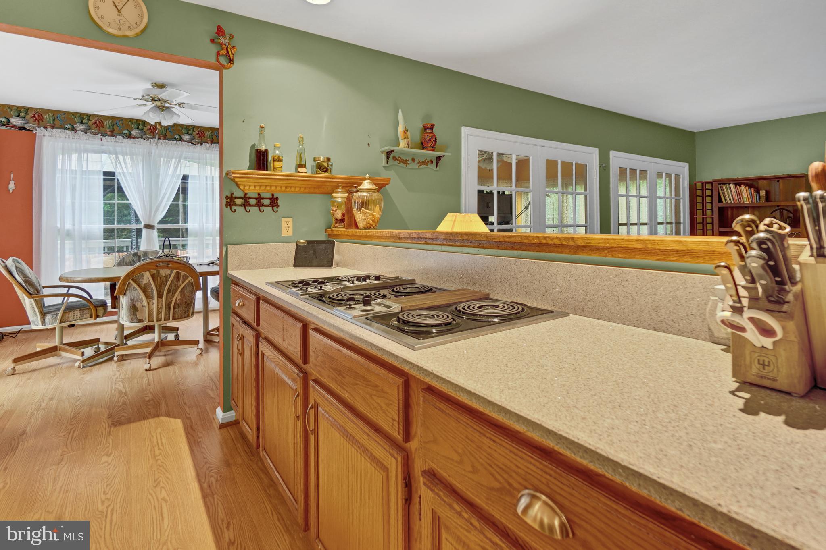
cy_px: 275
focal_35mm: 15
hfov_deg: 100.4
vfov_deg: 77.3
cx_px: 413
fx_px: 344
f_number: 4
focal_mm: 10
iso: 200
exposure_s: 1/2.5
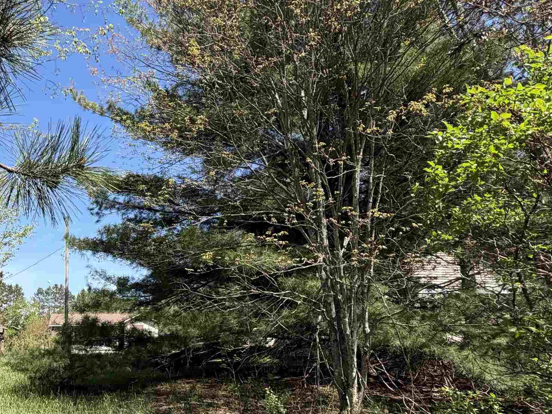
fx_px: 462
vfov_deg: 47.6
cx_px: 114
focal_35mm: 29
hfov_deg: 57.3
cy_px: 271
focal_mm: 2.22
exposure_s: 1/742
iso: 40
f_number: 2.2
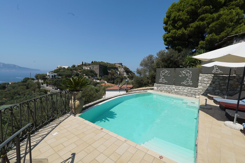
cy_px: 82
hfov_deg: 96.7
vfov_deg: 73.8
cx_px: 122
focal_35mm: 16
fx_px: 109
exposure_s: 1/200
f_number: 13
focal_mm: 16
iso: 100
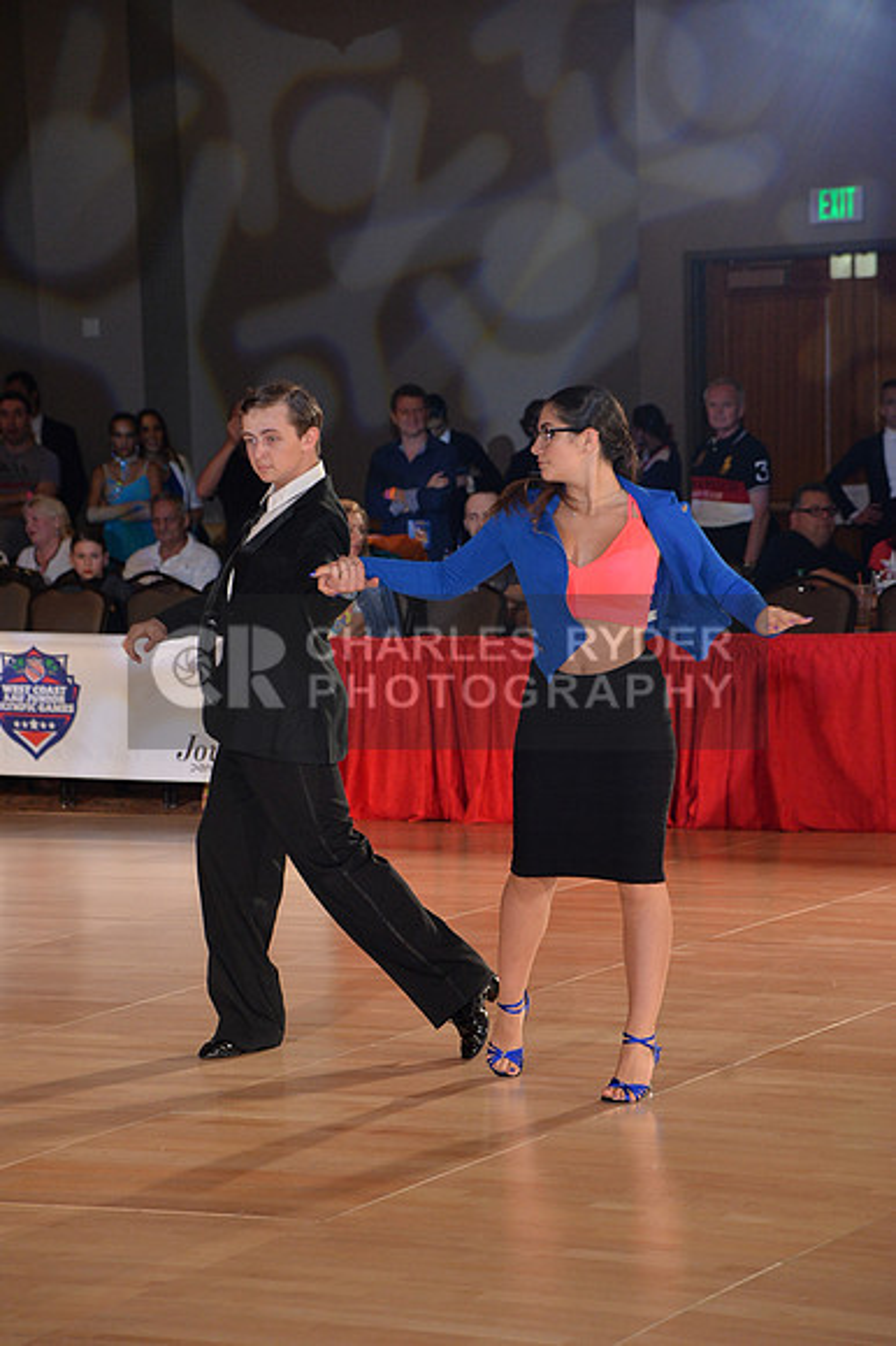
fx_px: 4111
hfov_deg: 12.4
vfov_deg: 18.6
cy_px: 673
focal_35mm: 110
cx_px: 448
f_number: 5
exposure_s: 1/200
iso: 1600
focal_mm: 110
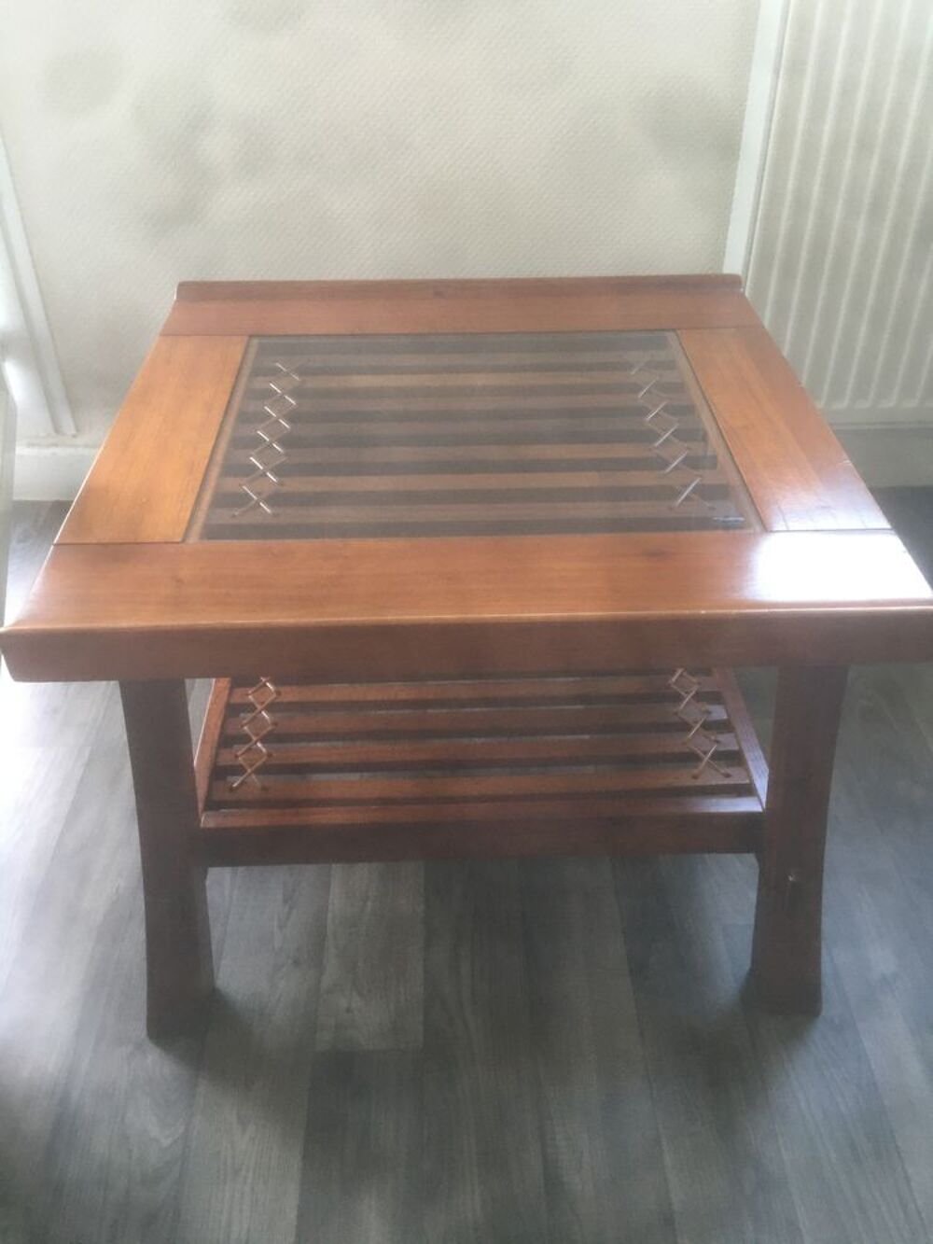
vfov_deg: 61.7
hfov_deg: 48.2
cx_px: 466
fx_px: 1042
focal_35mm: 29
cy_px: 622
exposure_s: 1/17
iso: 64
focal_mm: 4.15
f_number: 2.2
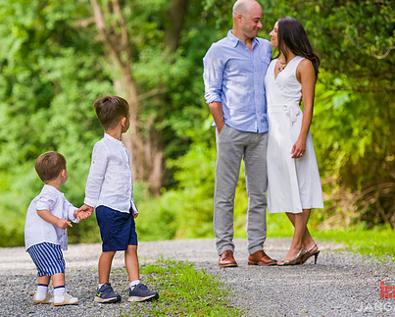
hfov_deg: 10.2
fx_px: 2211
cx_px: 166
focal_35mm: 189
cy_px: 143
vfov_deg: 8.2
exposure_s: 1/640
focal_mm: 140
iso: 200
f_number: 4
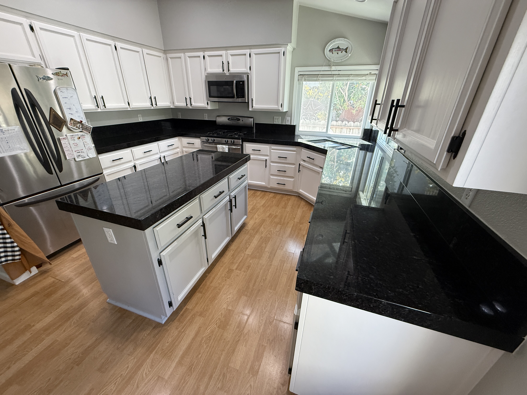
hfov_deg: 102.1
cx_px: 264
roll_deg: -1.8
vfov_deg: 85.7
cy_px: 198
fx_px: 213
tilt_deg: -24.2
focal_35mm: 14
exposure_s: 1/120
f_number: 2.2
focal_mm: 2.22
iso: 320
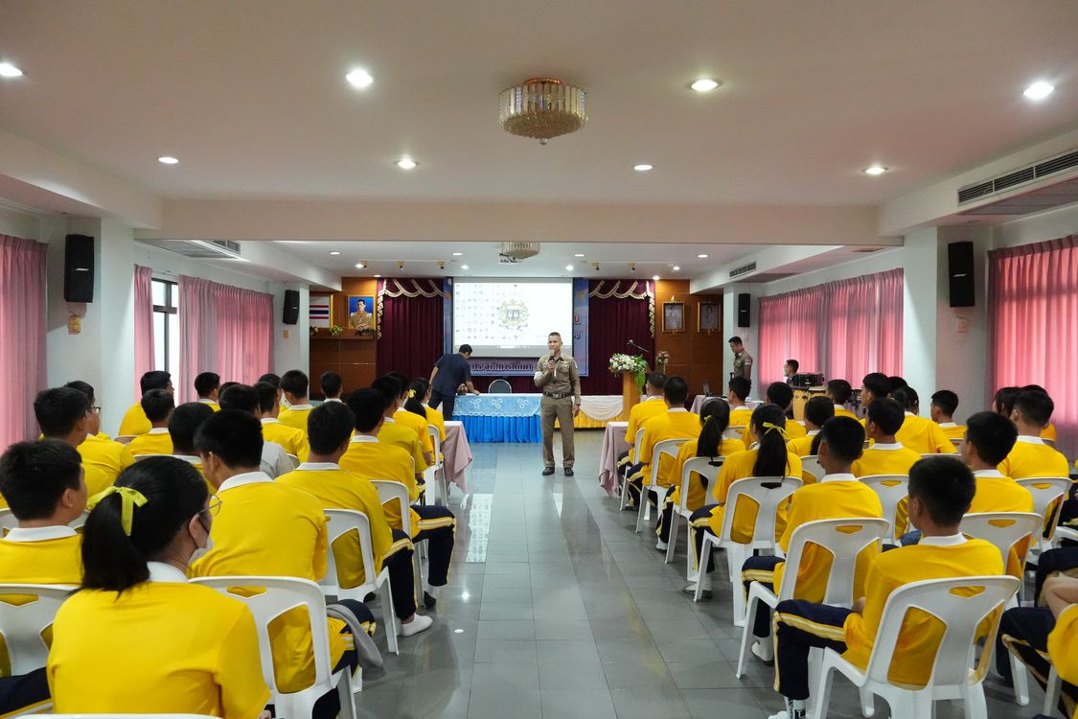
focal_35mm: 27
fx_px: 808
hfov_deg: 67.4
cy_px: 360
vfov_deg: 47.9
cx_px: 539
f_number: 6.3
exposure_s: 1/125
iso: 8000
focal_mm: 18
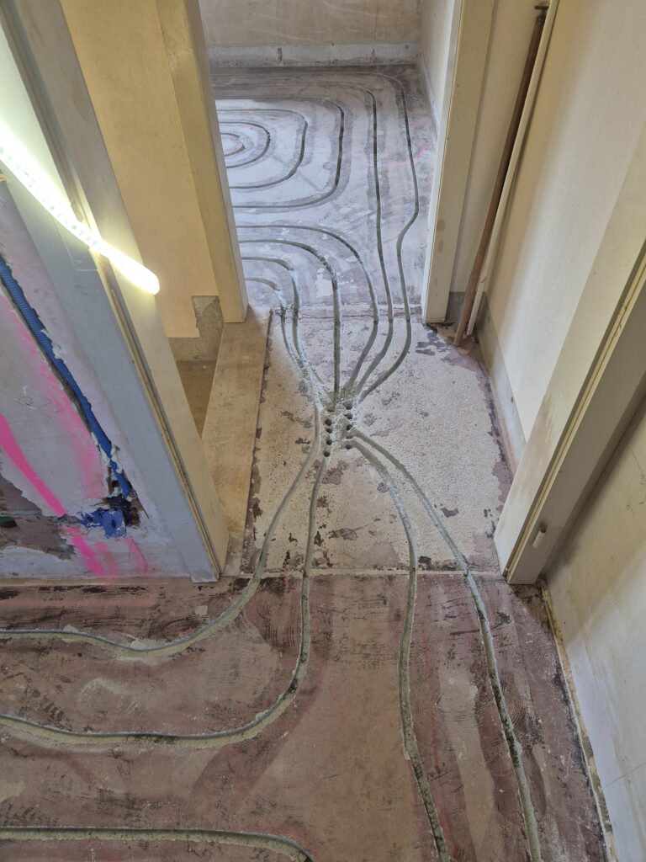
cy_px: 431
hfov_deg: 58.9
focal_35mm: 23
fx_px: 572
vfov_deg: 73.9
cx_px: 323
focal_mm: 5.4
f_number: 1.8
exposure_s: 1/100
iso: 100
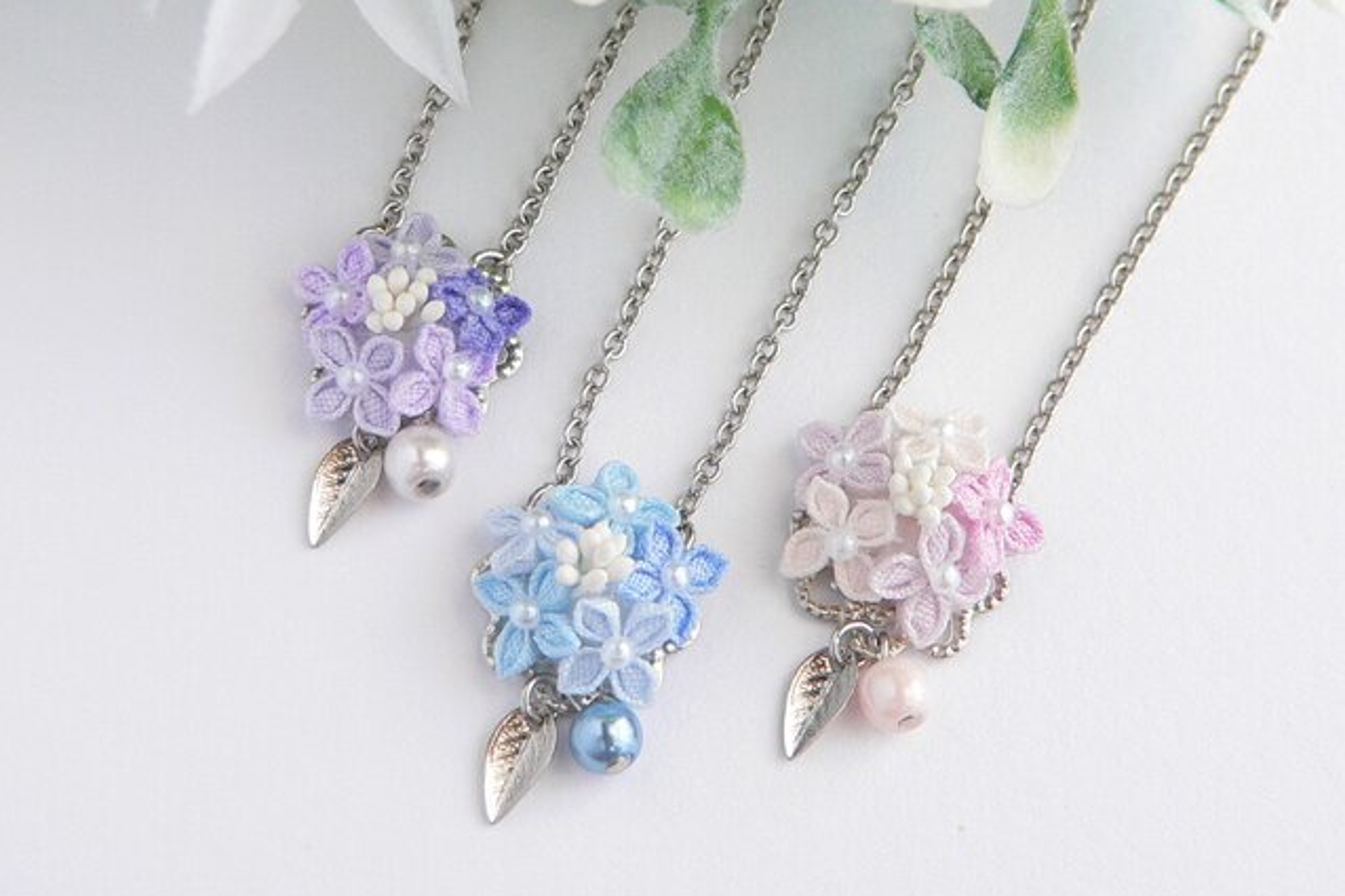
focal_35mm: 72
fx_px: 2689
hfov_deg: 28.1
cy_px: 417
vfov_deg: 18.9
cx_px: 672
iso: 80
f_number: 2.8
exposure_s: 1/10
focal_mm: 9
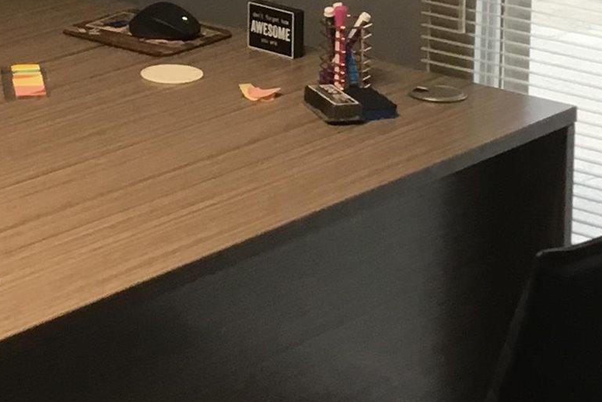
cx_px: 176
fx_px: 2140
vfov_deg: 10.3
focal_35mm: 128
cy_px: -256
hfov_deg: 16.0
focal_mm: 3.3
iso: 50
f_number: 2.4
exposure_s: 1/30
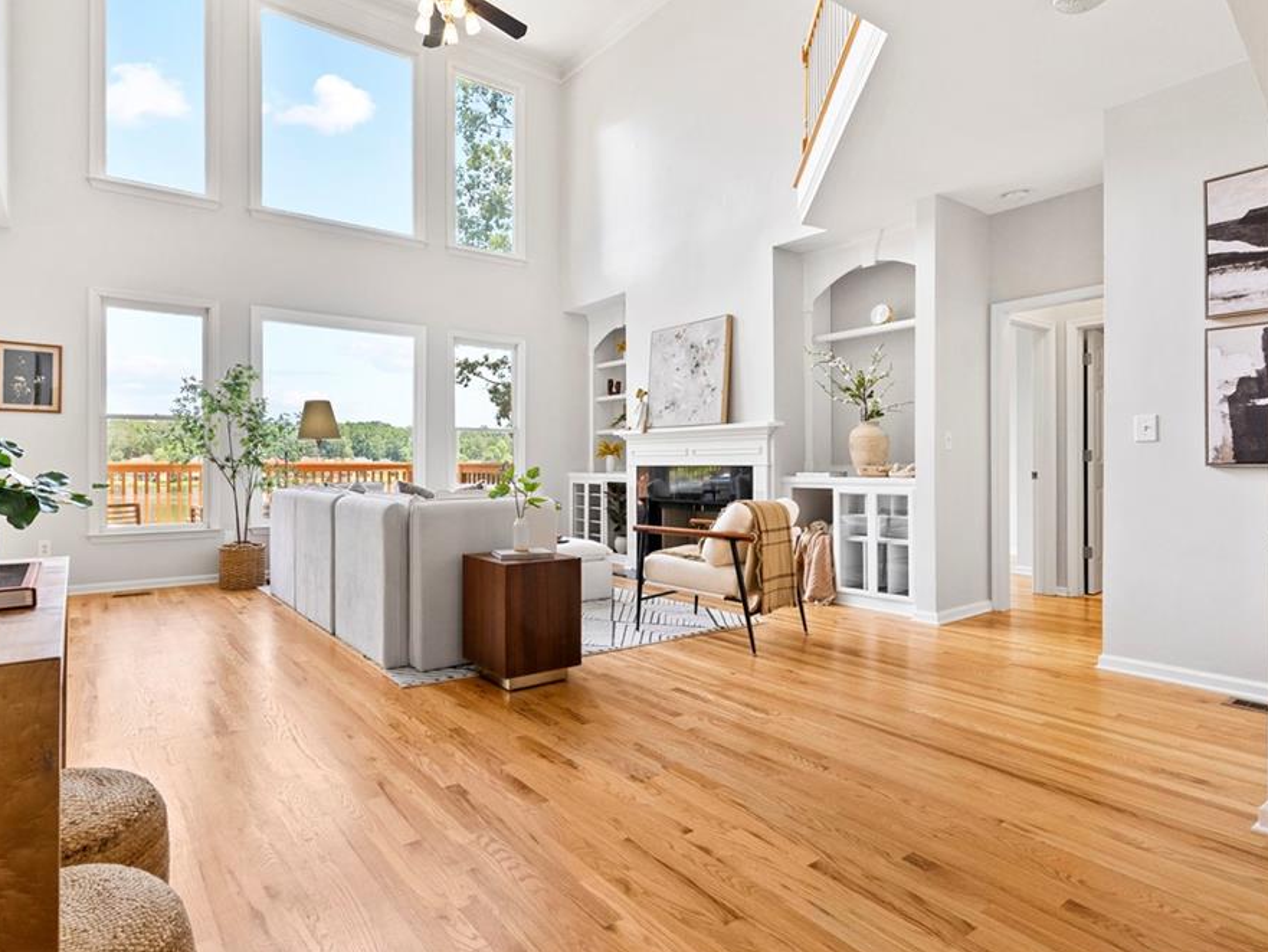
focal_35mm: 19
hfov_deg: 84.0
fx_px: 696
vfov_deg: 68.7
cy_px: 467
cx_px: 537
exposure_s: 1/80
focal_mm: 17
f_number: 9
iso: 1000
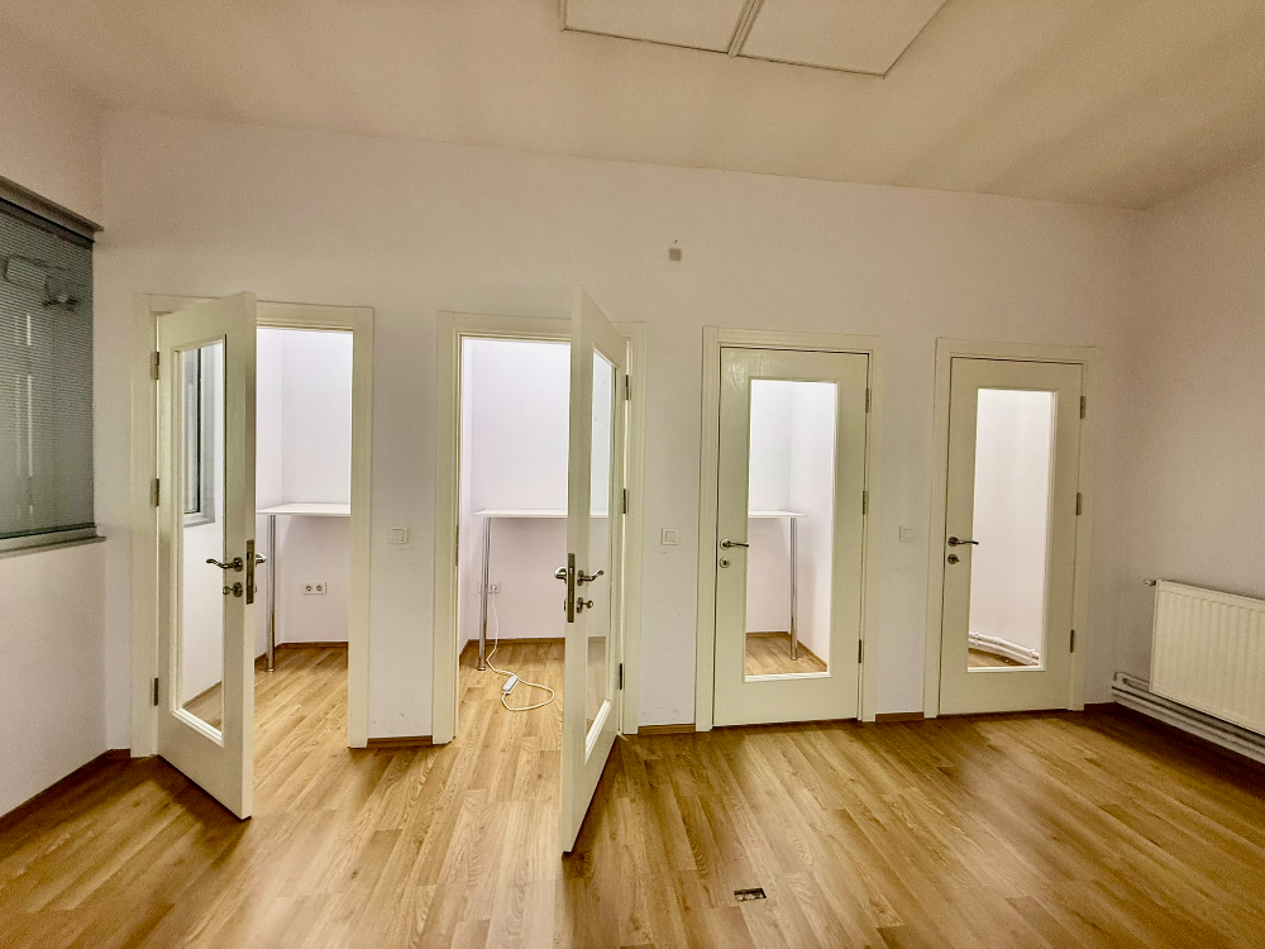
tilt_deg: +0.0
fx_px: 512
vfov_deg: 85.7
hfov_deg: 102.1
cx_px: 632
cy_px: 474
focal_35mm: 14
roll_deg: -1.3
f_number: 2.2
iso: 200
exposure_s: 1/100
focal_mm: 2.22
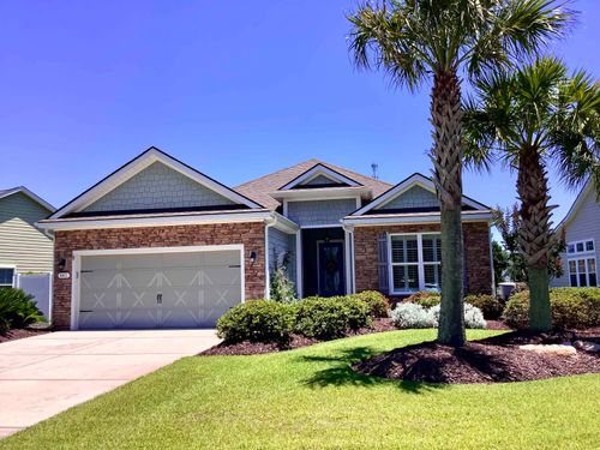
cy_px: 225
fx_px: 537
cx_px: 300
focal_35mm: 31
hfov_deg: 58.4
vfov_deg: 45.4
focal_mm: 3.3
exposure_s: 1/1058
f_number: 2.4
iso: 25
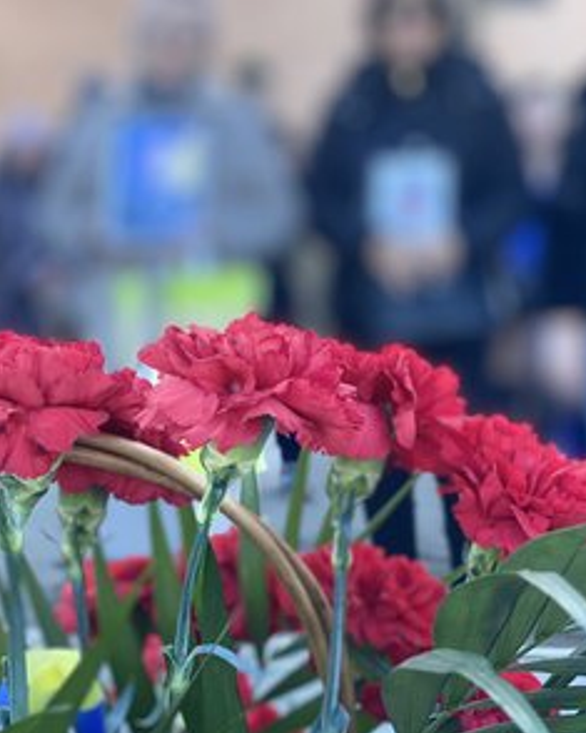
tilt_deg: -8.1
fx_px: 1497
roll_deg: +0.2
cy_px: 369
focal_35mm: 69
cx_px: 177
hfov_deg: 22.0
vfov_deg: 27.5
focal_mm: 6
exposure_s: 1/122
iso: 25
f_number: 2
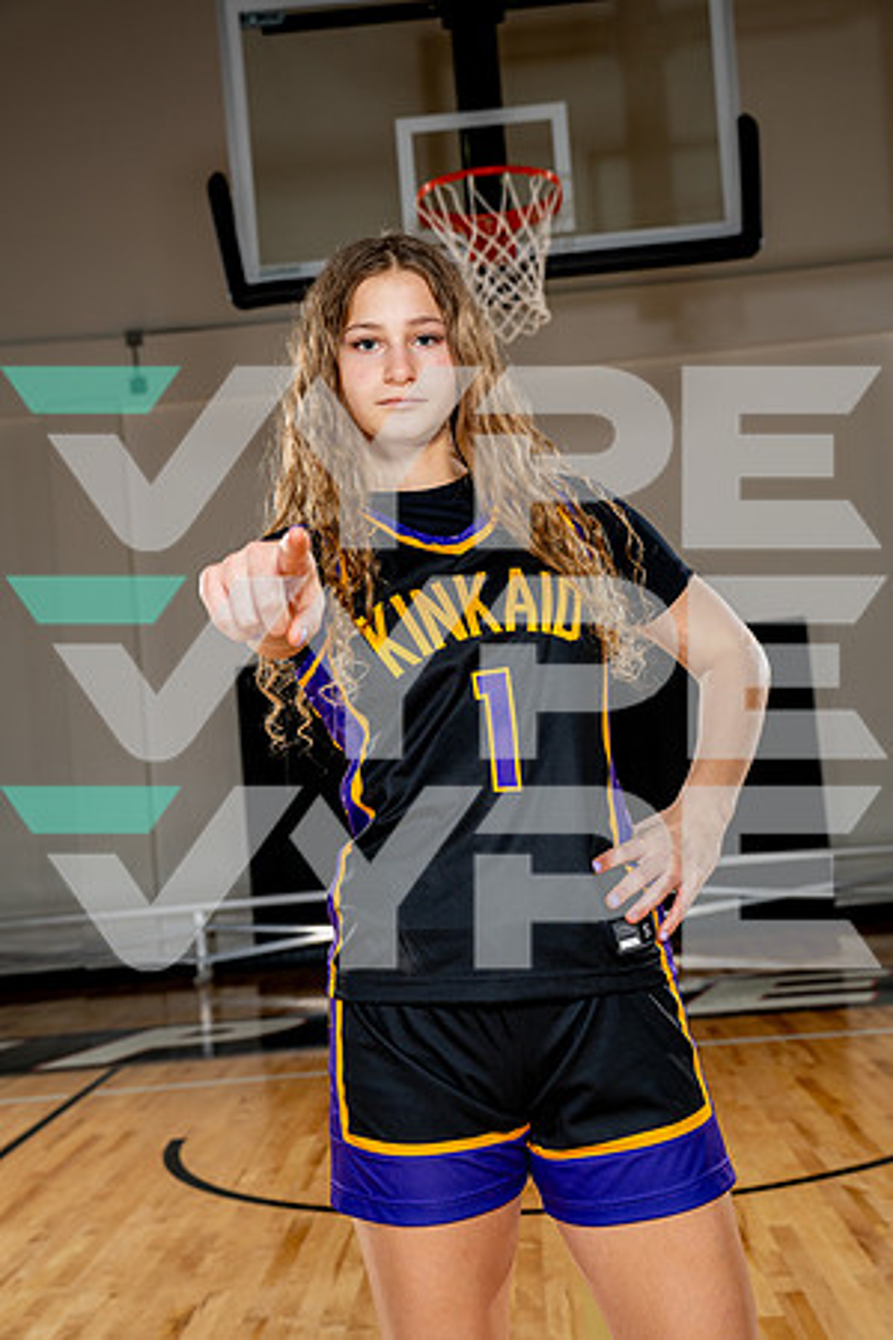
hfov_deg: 29.9
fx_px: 1674
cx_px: 446
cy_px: 670
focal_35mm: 45
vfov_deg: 43.6
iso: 200
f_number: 5.6
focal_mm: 45
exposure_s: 1/250
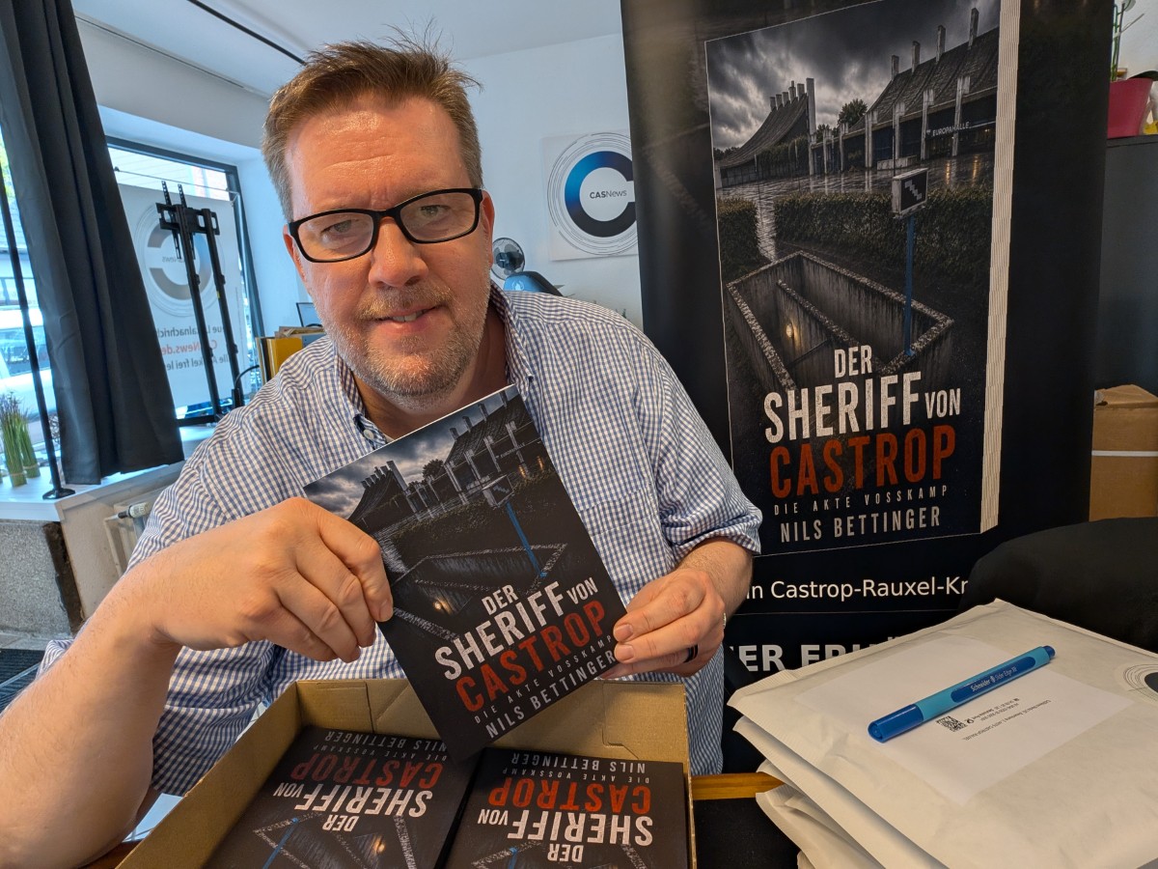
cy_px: 434
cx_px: 579
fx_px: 602
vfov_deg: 71.6
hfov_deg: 87.8
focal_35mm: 18
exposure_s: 1/16.7
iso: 70
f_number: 2.2
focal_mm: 2.71
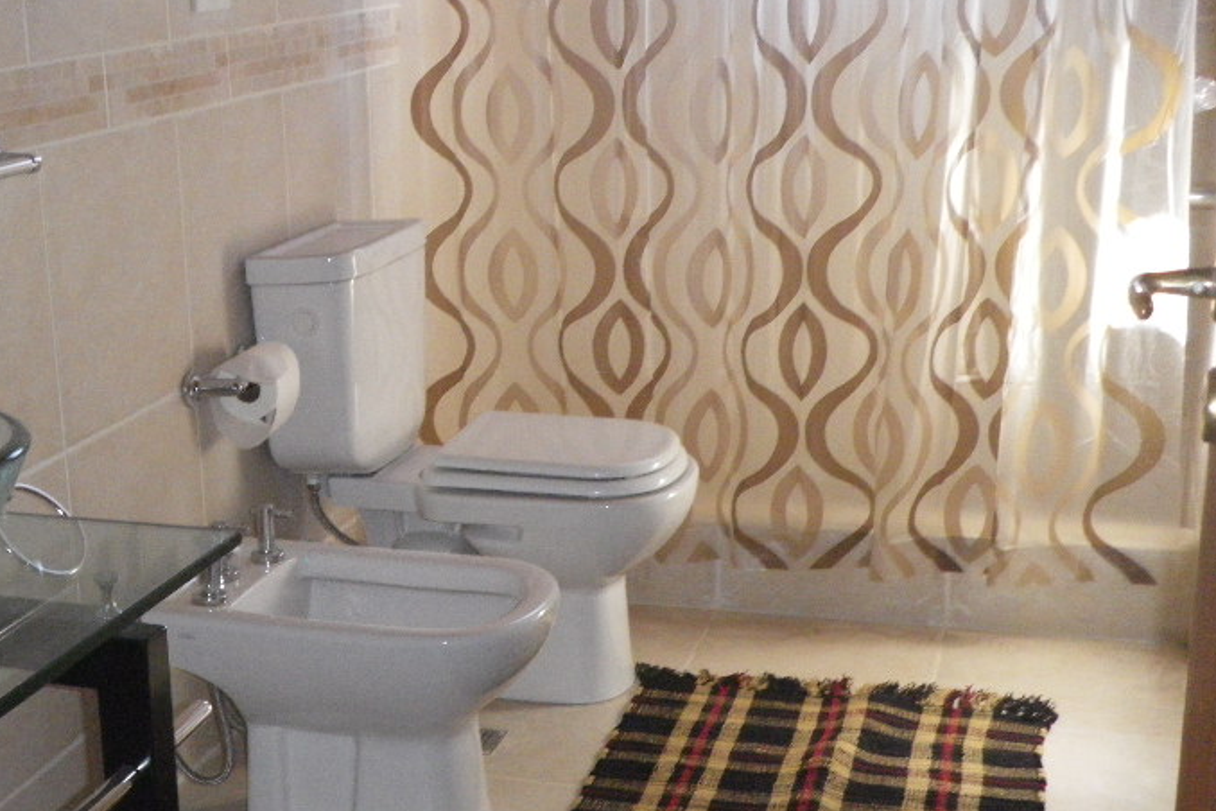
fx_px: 1858
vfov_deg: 24.5
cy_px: 554
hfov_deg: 35.6
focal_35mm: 55
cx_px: 337
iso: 400
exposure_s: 1/60
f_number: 3.8
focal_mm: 6.2
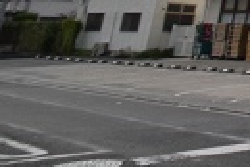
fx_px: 480
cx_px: 530
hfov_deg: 17.6
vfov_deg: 17.2
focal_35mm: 69
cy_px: -107
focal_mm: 10
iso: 1600
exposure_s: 1/1000
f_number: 16
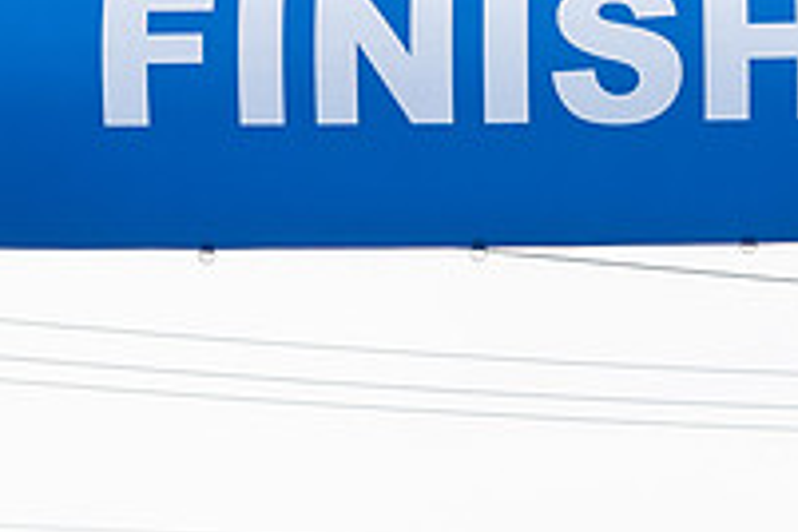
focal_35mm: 204
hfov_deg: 10.0
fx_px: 4522
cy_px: 887
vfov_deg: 6.6
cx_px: 680
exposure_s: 1/3200
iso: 800
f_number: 4
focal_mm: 56
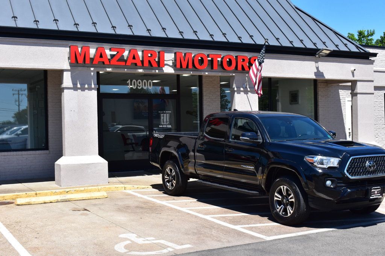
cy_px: 128
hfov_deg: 42.3
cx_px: 192
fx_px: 497
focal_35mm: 46
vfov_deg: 28.9
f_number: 11
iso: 400
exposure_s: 1/500
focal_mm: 31
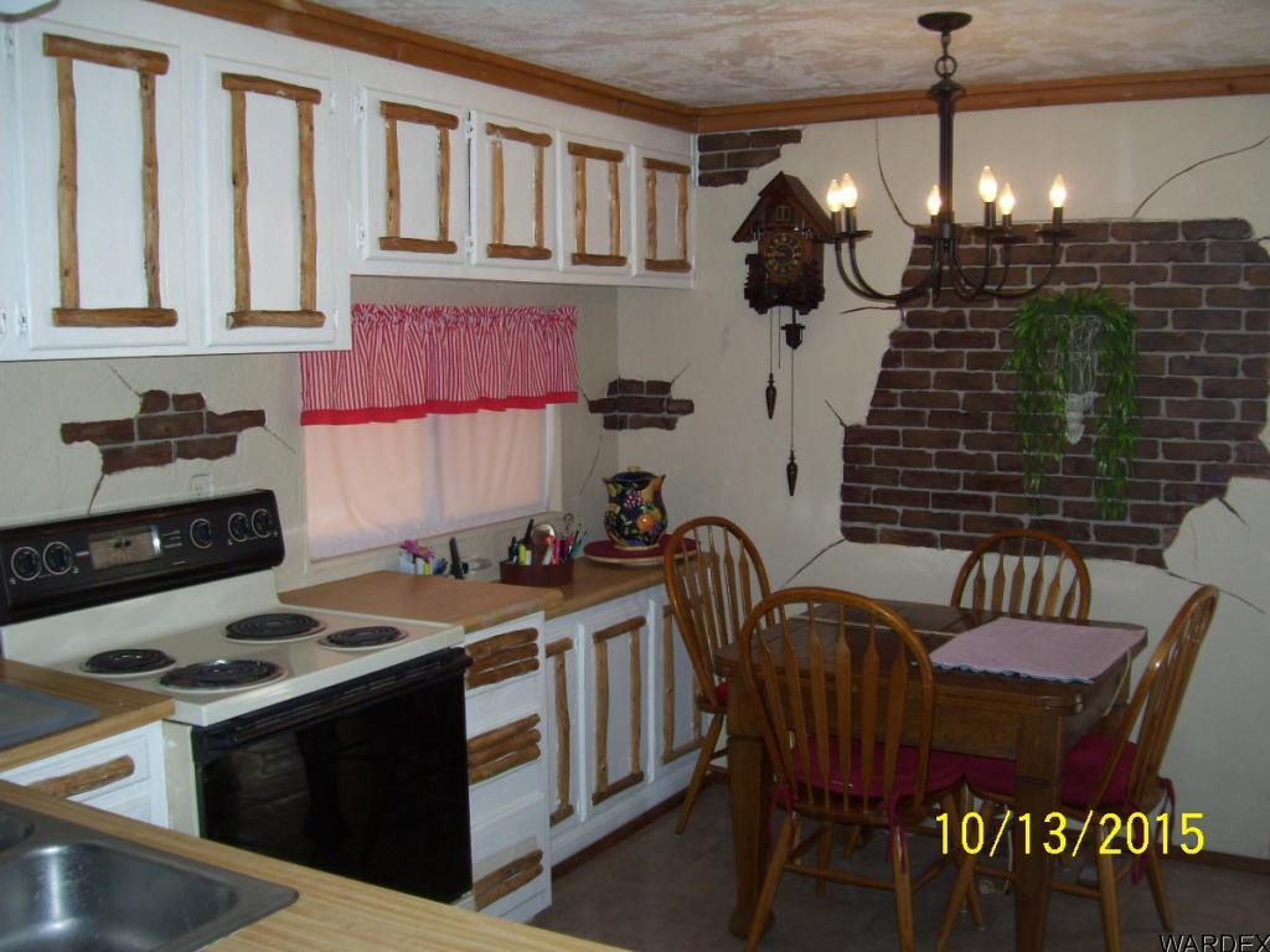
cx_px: 635
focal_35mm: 36
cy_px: 476
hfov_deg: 51.4
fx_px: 1321
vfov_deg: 39.7
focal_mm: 6
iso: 100
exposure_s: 1/60
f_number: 2.7
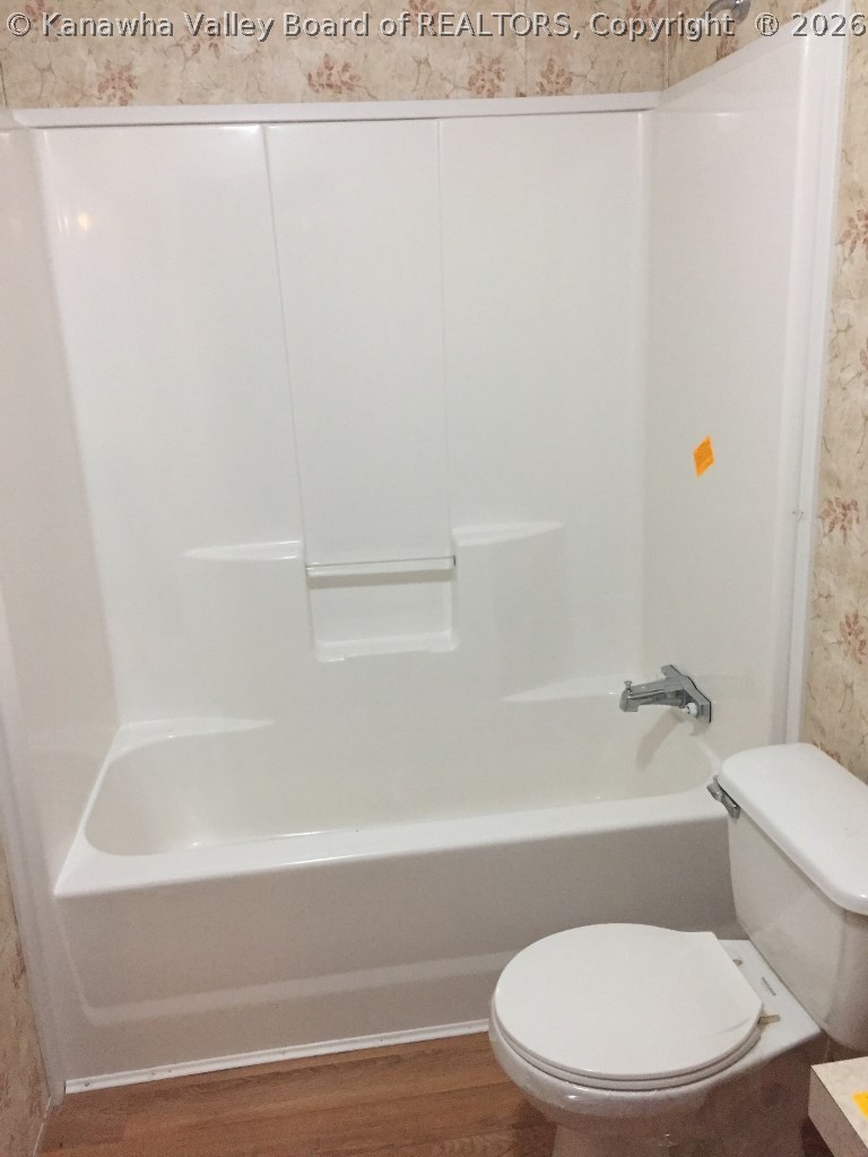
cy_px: 578
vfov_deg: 61.7
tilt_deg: -13.3
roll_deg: +3.7
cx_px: 434
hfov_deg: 48.2
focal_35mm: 29
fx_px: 970
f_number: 2.2
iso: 200
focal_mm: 4.15
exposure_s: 1/30
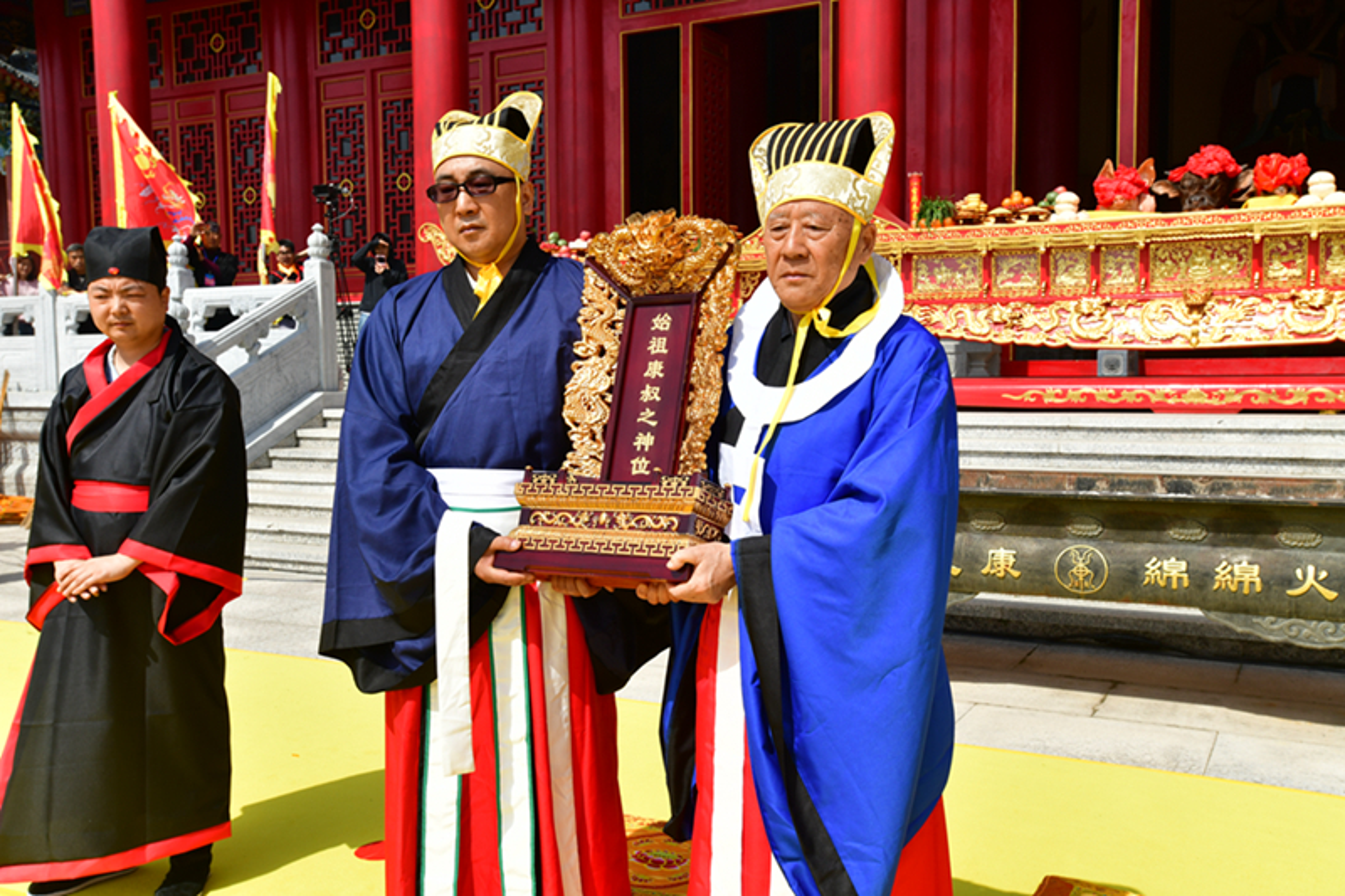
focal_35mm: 35
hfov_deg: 54.4
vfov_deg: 37.8
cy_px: 448
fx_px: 1307
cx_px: 672
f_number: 10
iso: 320
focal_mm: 35
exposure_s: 1/400
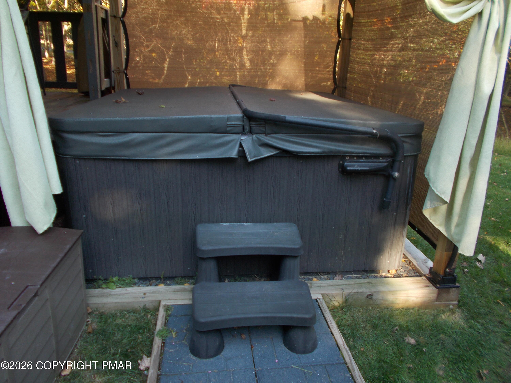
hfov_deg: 67.3
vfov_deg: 53.1
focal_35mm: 26
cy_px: 192
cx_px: 256
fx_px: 384
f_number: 3.2
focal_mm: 4.6
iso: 80
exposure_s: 1/40
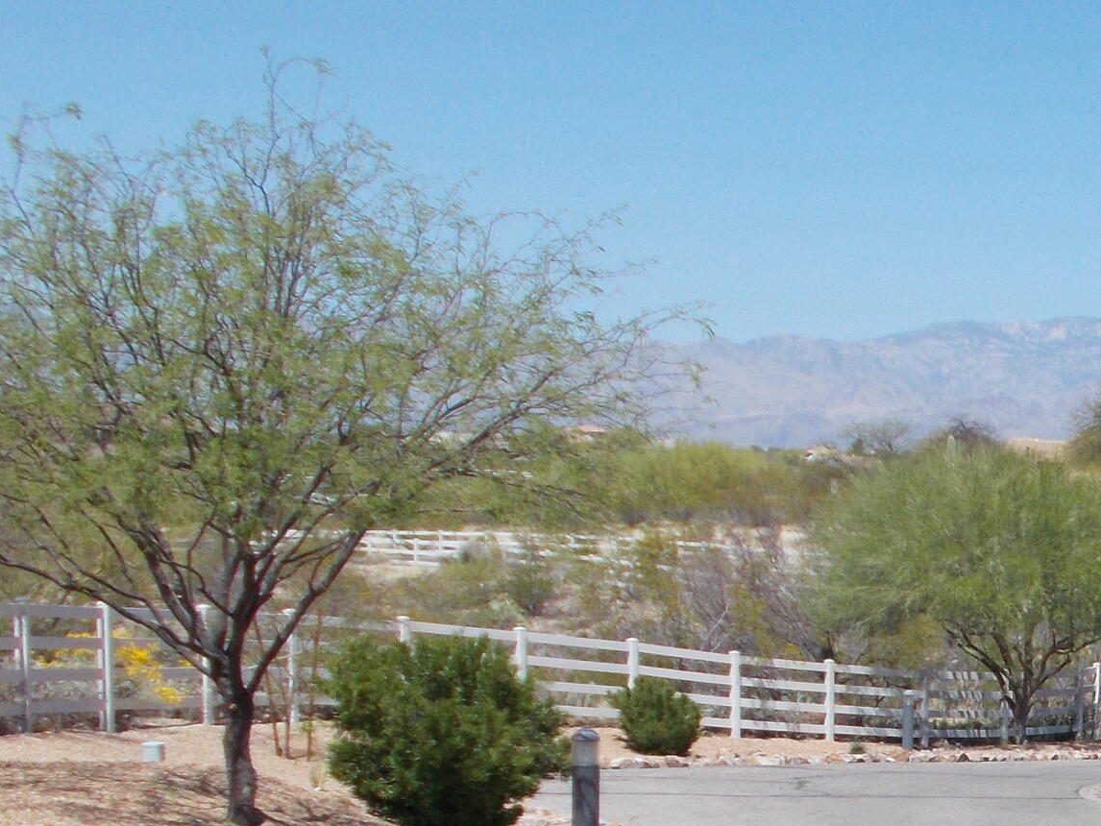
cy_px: 781
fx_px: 2831
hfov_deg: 20.2
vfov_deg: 16.3
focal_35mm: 89
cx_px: 1427
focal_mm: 6
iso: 80
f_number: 9.2
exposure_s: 1/160
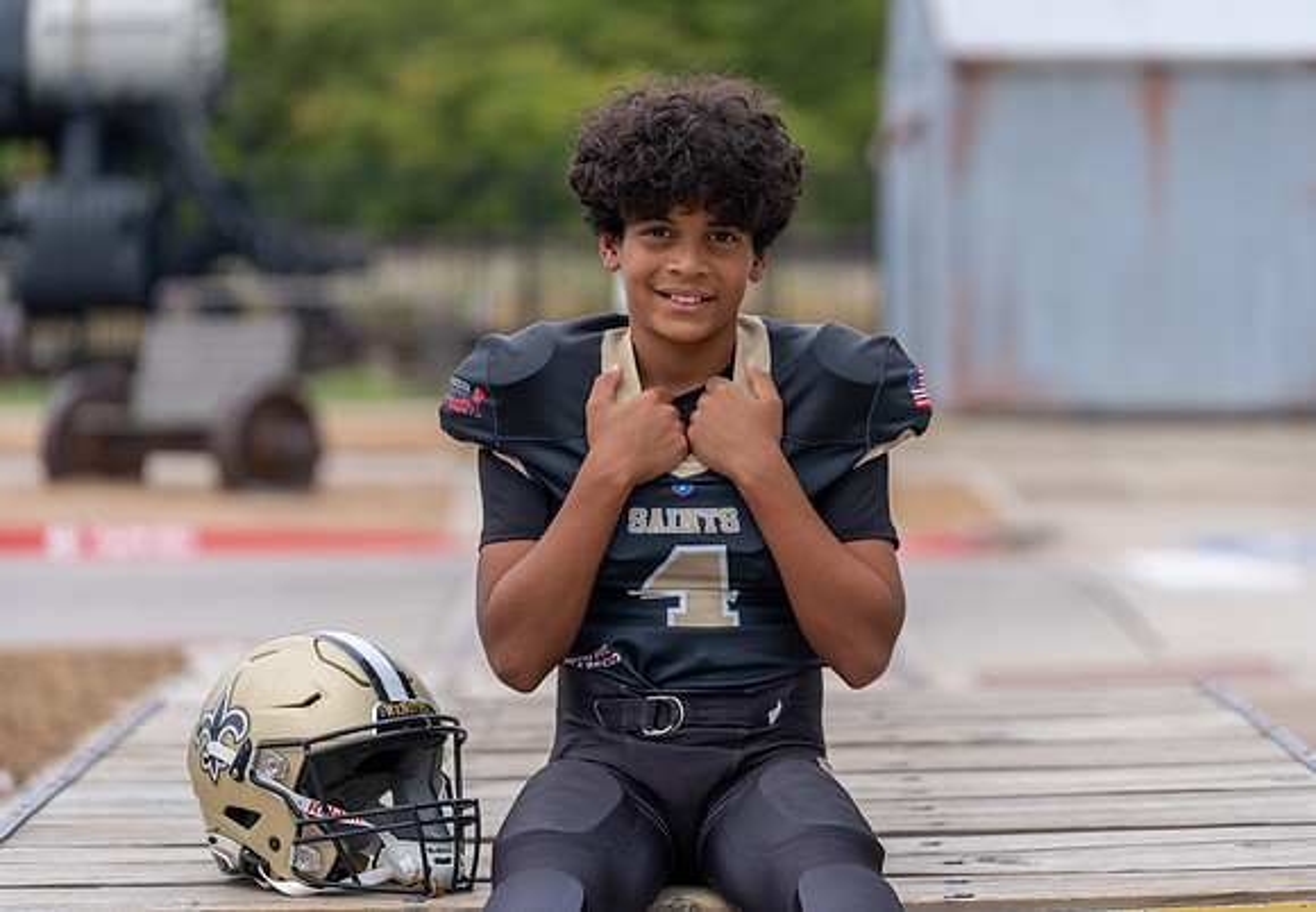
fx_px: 4320
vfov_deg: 12.1
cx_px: 687
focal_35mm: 117
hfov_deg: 17.3
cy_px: 455
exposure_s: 1/250
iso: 100
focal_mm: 110
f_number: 2.8
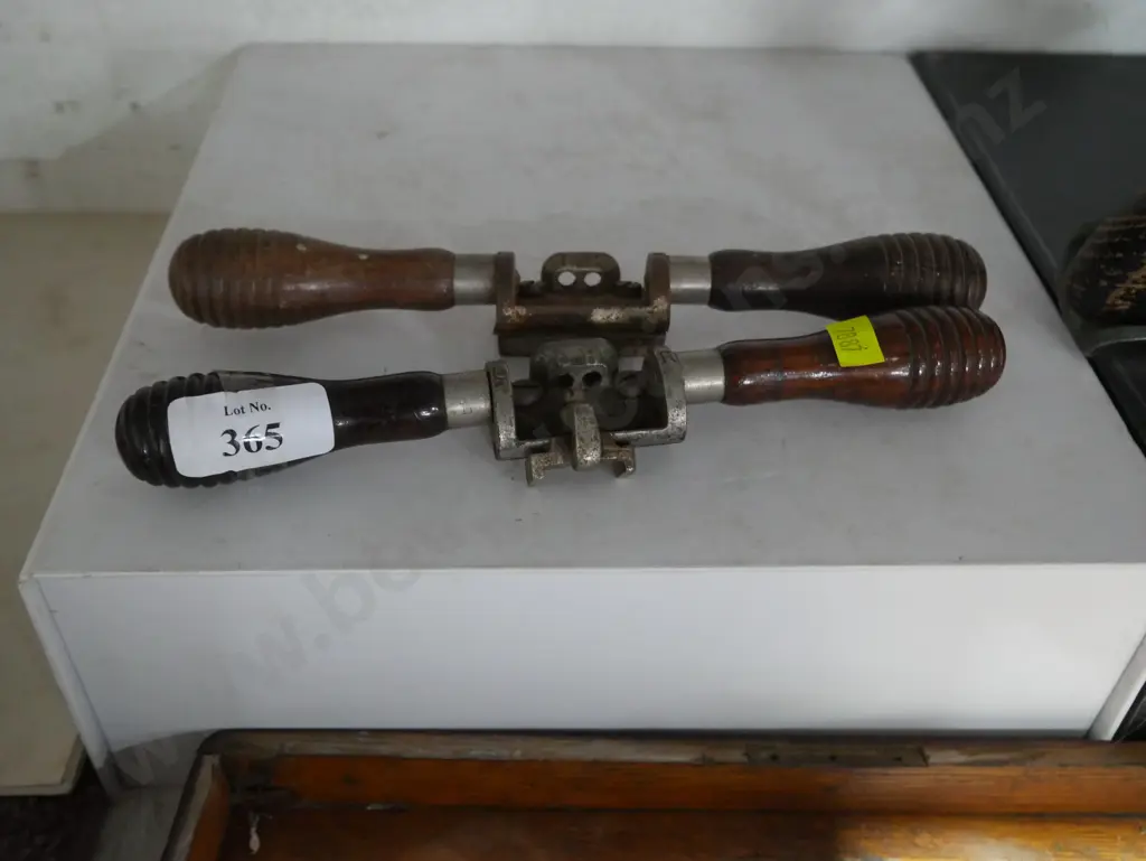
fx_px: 1126
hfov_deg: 53.9
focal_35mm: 34
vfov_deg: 41.8
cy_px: 430
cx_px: 573
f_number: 4
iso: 3200
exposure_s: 1/60
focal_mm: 17
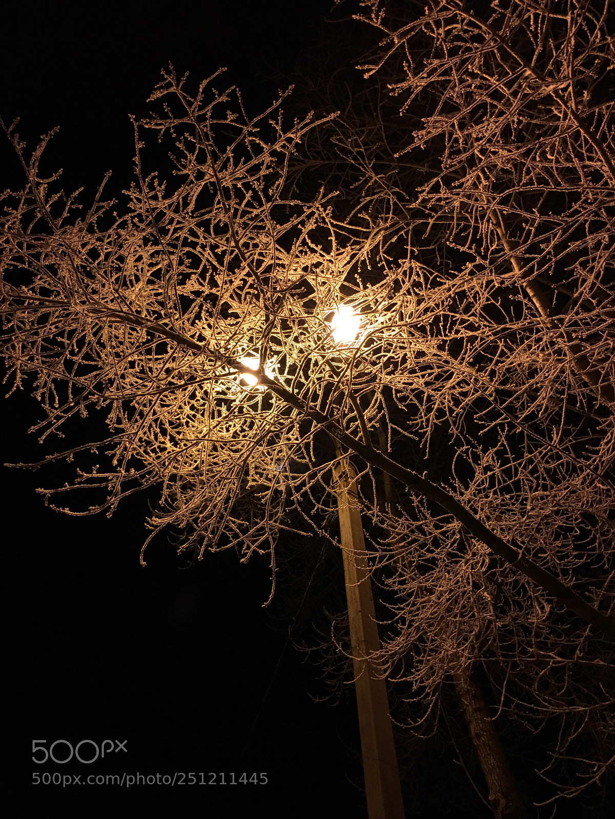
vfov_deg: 61.7
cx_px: 308
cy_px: 410
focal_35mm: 29
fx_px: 687
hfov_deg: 48.2
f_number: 2.2
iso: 50
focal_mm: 4.15
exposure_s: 1/33
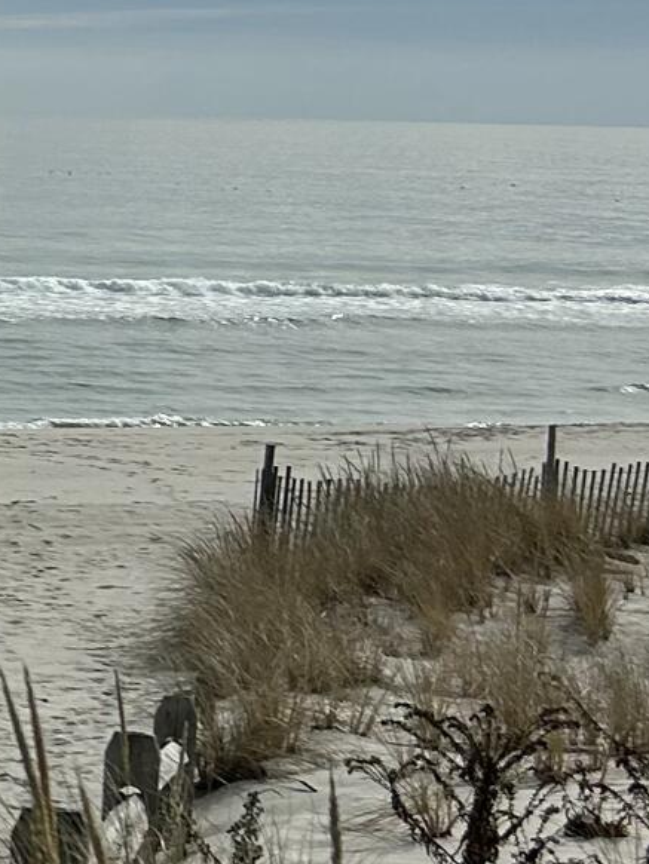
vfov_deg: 14.7
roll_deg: -0.6
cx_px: -1142
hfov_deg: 9.3
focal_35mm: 134
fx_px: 3347
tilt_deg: -3.6
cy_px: 233
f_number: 1.5
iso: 50
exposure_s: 1/12658
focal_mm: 5.7
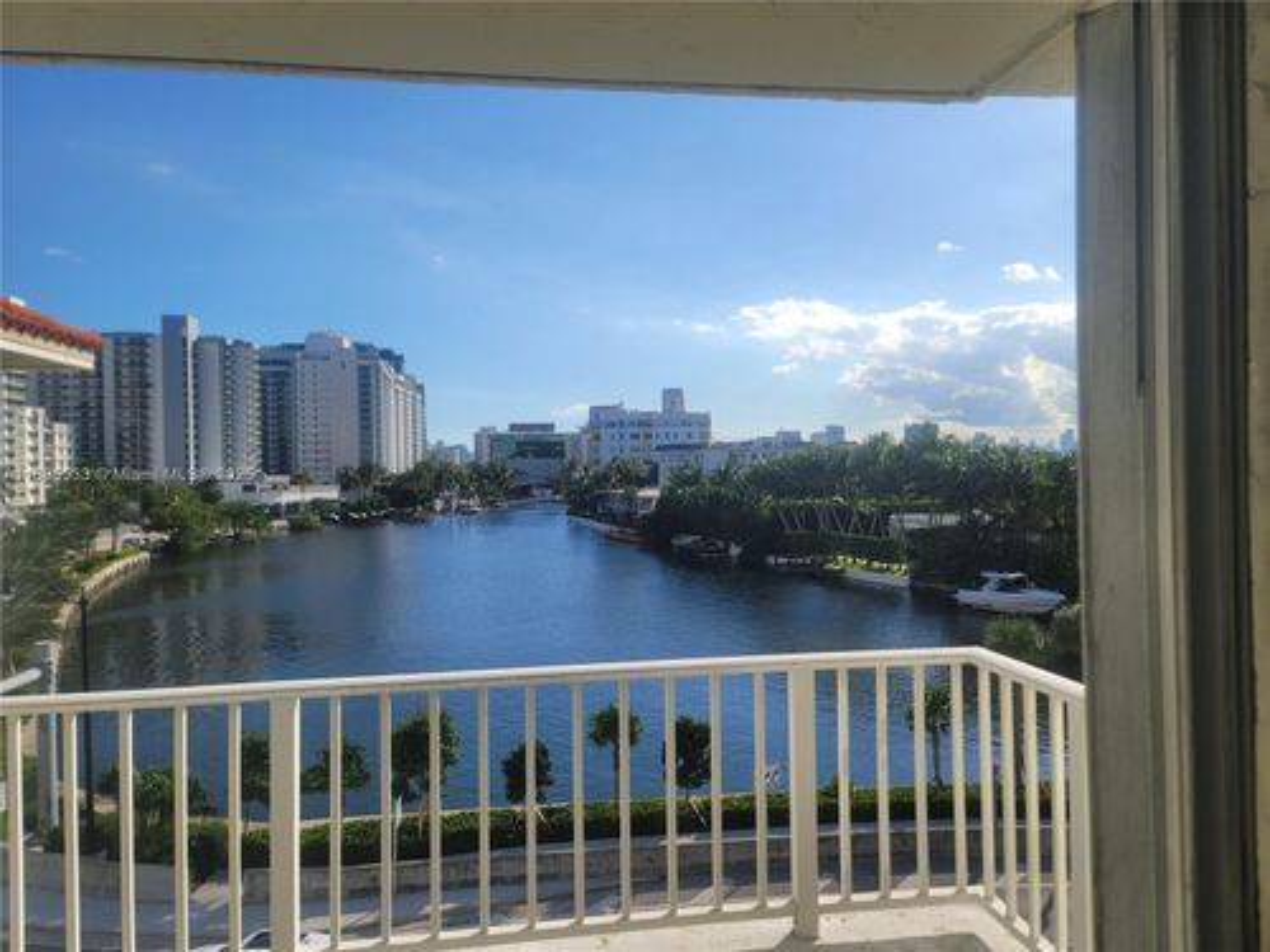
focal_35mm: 25
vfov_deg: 54.9
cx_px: 635
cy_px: 476
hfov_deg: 69.4
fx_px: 917
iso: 20
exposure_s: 1/713
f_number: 1.8
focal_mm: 7
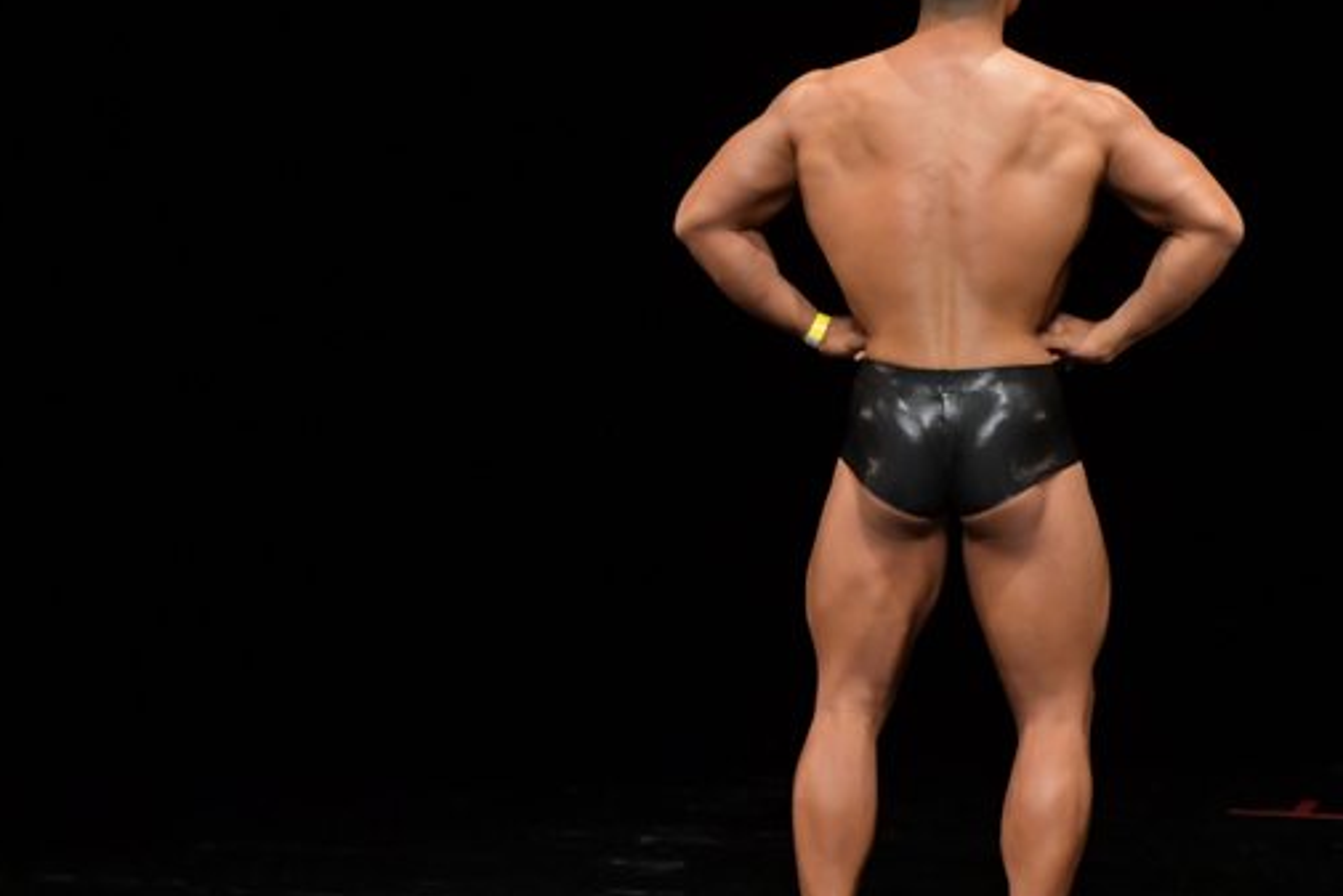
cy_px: 399
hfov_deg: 4.5
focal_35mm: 460
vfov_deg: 3.0
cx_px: 927
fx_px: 17164
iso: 3200
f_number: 5.6
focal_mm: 200
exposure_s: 1/400
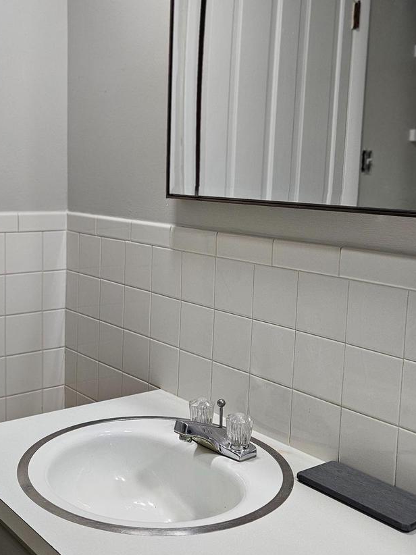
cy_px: 270
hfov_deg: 33.4
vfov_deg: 43.9
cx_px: 153
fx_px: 689
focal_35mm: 43
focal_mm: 5.4
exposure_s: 1/120
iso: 125
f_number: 1.8
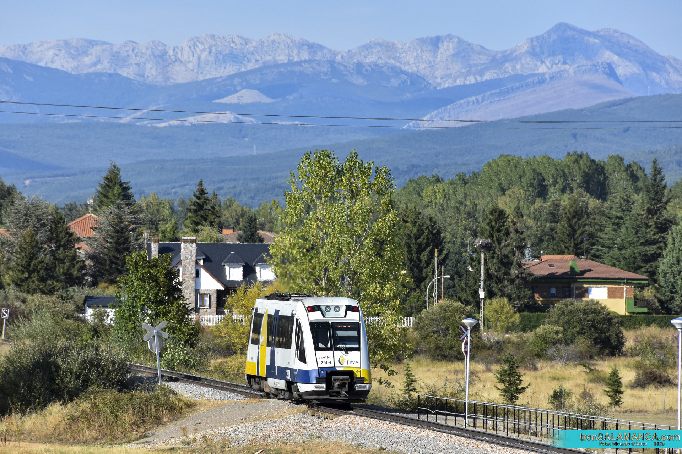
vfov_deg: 4.6
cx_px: 341
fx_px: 5683
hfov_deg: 6.9
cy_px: 227
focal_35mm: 300
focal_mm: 200
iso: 450
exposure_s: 1/1000
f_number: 8
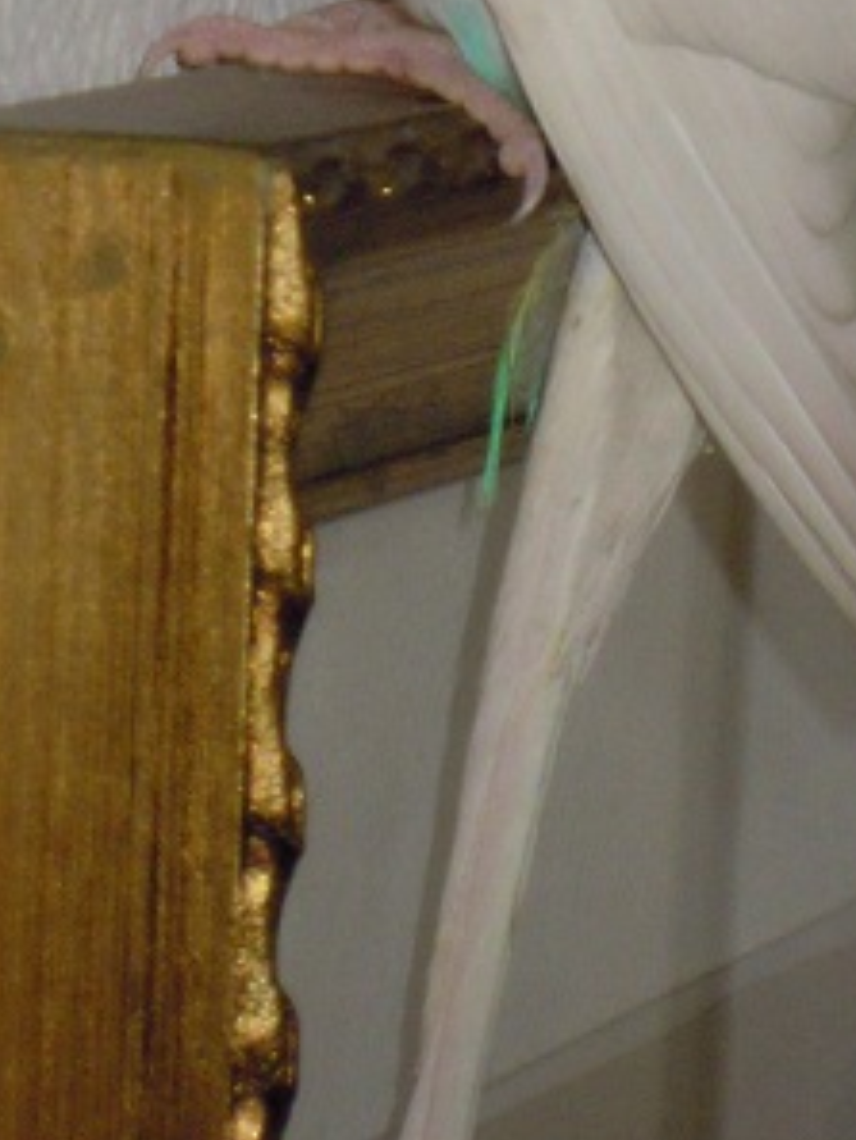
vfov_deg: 5.2
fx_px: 12421
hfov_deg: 3.9
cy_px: -46
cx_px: 407
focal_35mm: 377
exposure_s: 1/60
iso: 400
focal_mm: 25
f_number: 6.6
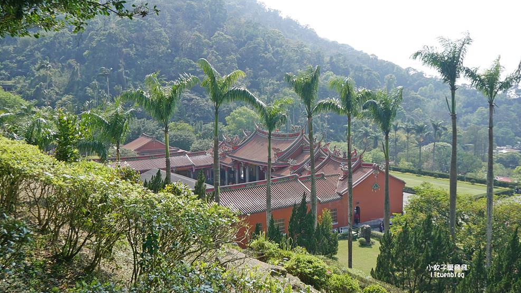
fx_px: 428
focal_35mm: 31
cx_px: 264
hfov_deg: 62.6
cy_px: 144
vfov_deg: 37.8
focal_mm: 14
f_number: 4
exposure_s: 1/640
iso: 200
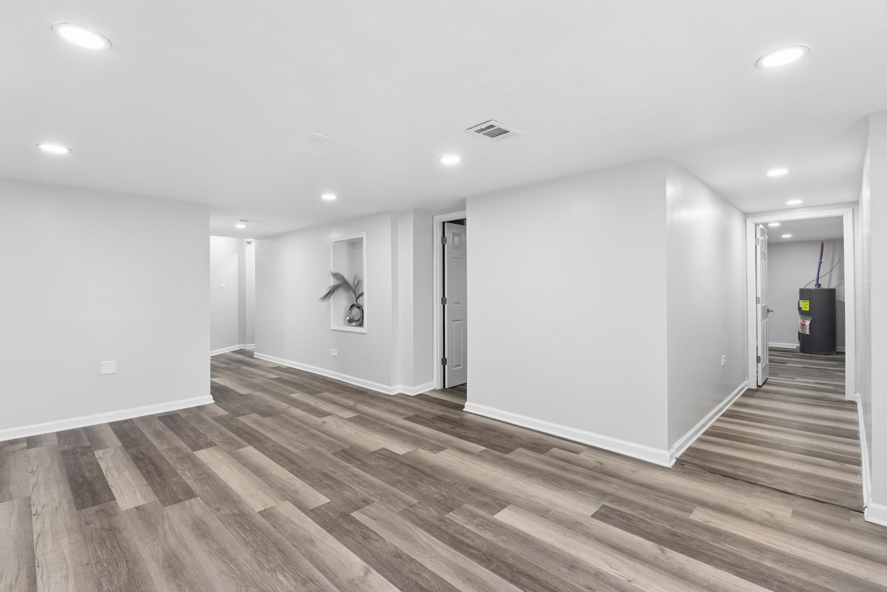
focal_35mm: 17
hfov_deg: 93.3
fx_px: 419
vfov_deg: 70.5
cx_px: 444
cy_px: 296
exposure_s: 1/20
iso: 400
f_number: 8
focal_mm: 17
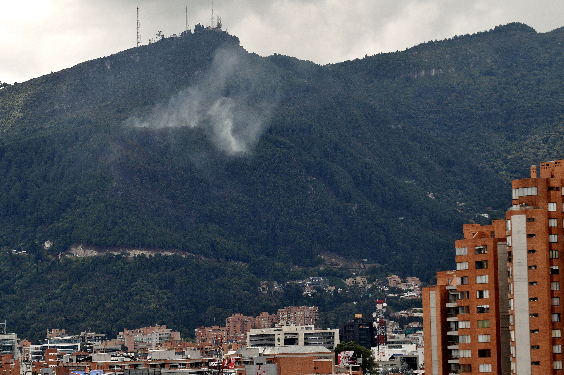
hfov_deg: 11.4
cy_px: 188
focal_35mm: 180
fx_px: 2817
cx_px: 282
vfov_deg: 7.6
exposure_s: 1/1250
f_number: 5.6
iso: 500
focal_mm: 120
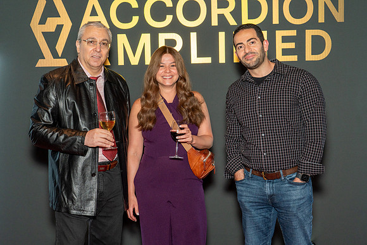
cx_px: 184
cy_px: 122
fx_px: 591
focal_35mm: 58
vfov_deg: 23.4
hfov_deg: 34.5
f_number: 6.3
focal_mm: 58
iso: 1000
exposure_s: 1/125
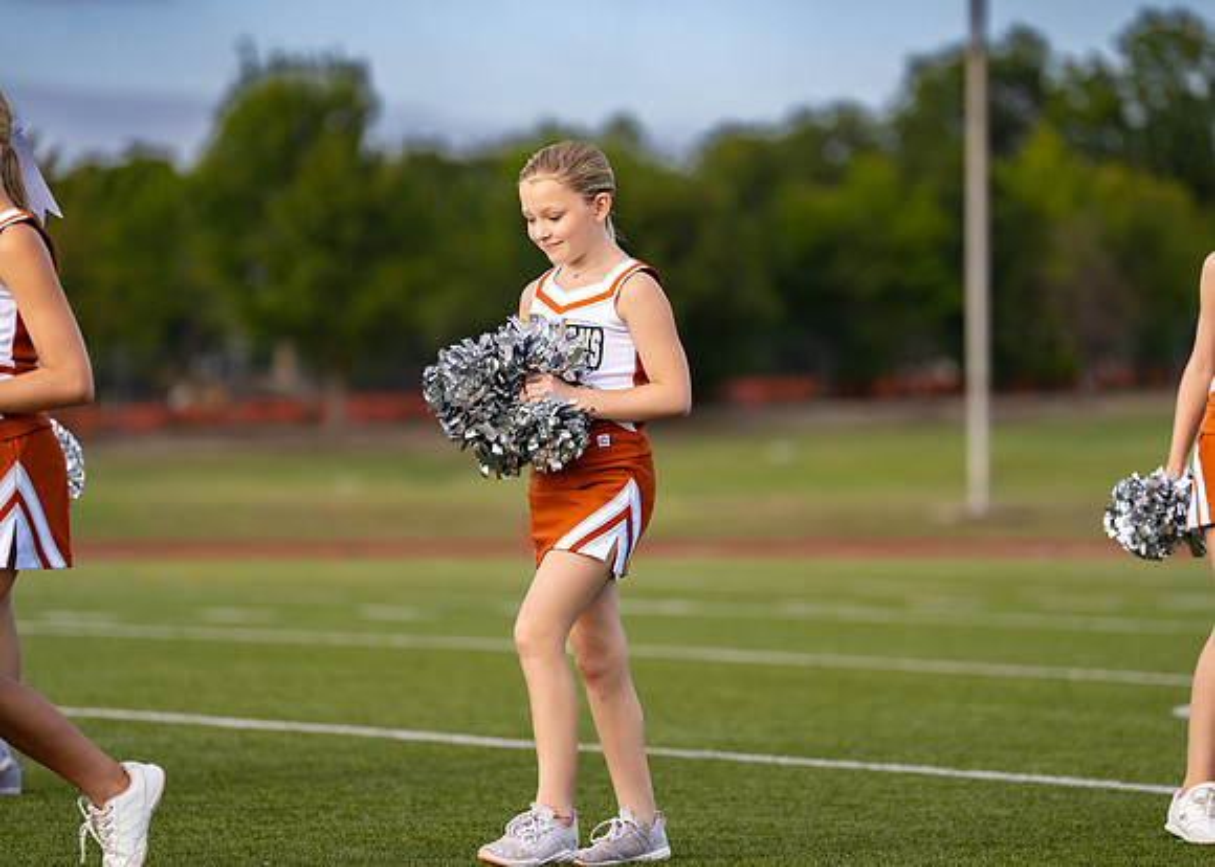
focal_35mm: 161
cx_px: 630
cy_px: 433
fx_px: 5537
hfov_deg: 12.5
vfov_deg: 9.0
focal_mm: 147
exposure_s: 1/3200
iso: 320
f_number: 2.8
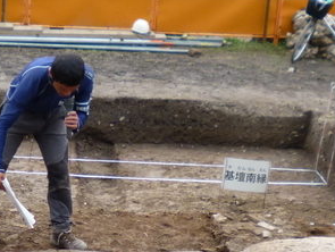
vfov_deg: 11.2
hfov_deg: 15.1
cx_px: 101
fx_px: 1260
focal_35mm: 130
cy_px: 300
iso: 100
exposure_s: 1/400
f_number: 3.2
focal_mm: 5.6
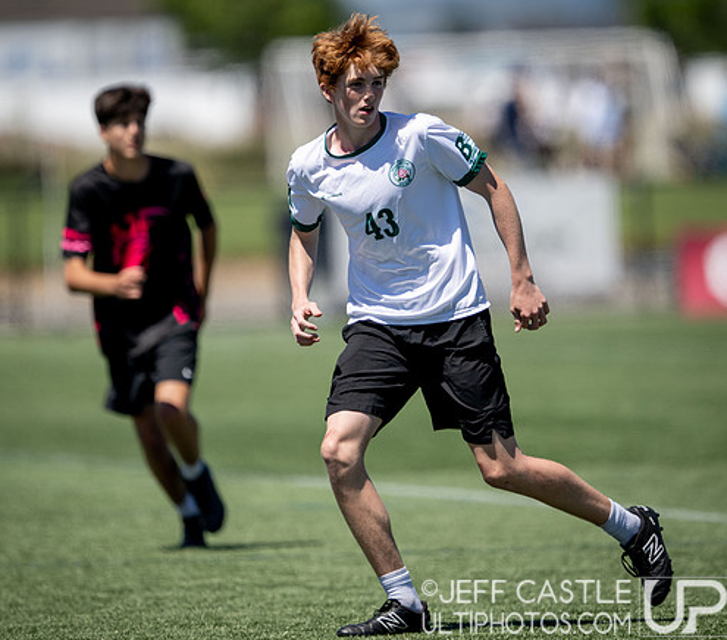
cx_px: 439
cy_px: 274
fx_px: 12628
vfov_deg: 2.9
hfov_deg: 3.3
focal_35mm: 564
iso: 80
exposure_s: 1/2000
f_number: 2.8
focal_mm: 400
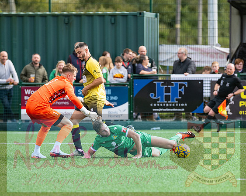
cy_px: 124
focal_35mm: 448
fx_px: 3260
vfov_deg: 3.5
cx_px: 139
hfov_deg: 4.3
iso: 400
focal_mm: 300
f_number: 4
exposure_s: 1/800
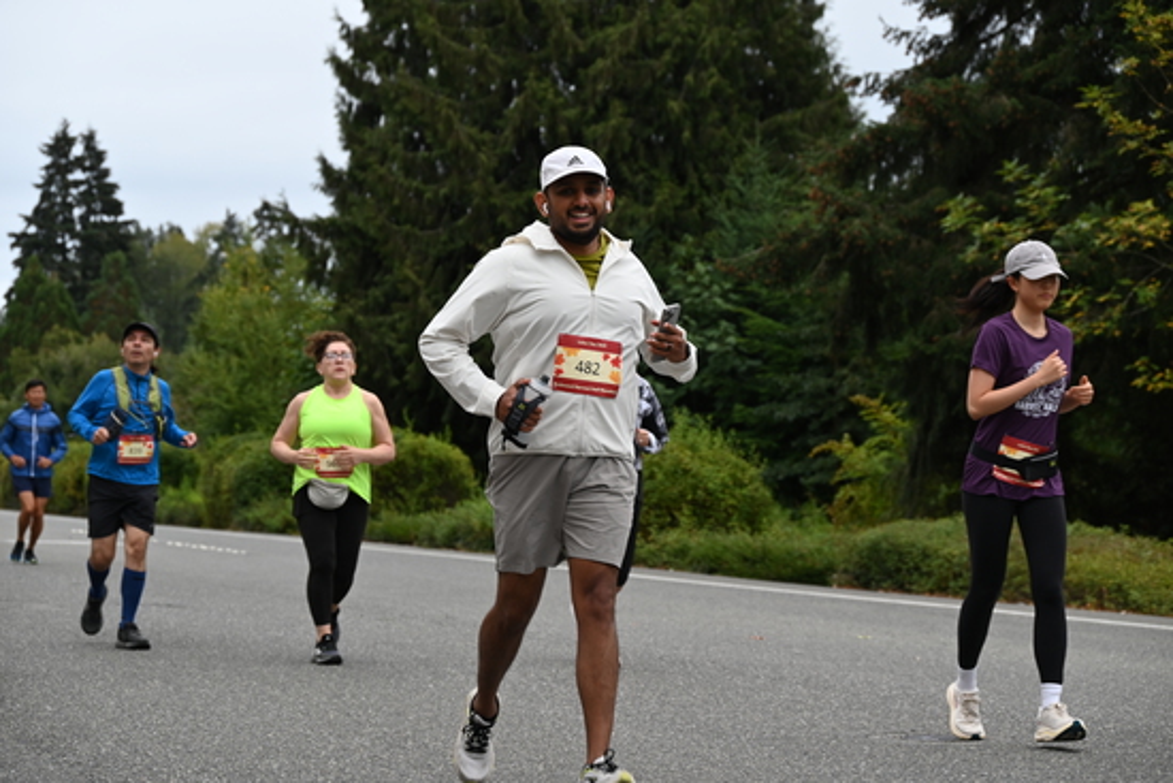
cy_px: 392
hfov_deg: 22.4
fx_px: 2966
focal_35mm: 91
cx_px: 586
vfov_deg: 15.0
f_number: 6.3
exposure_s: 1/160
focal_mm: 91
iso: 400
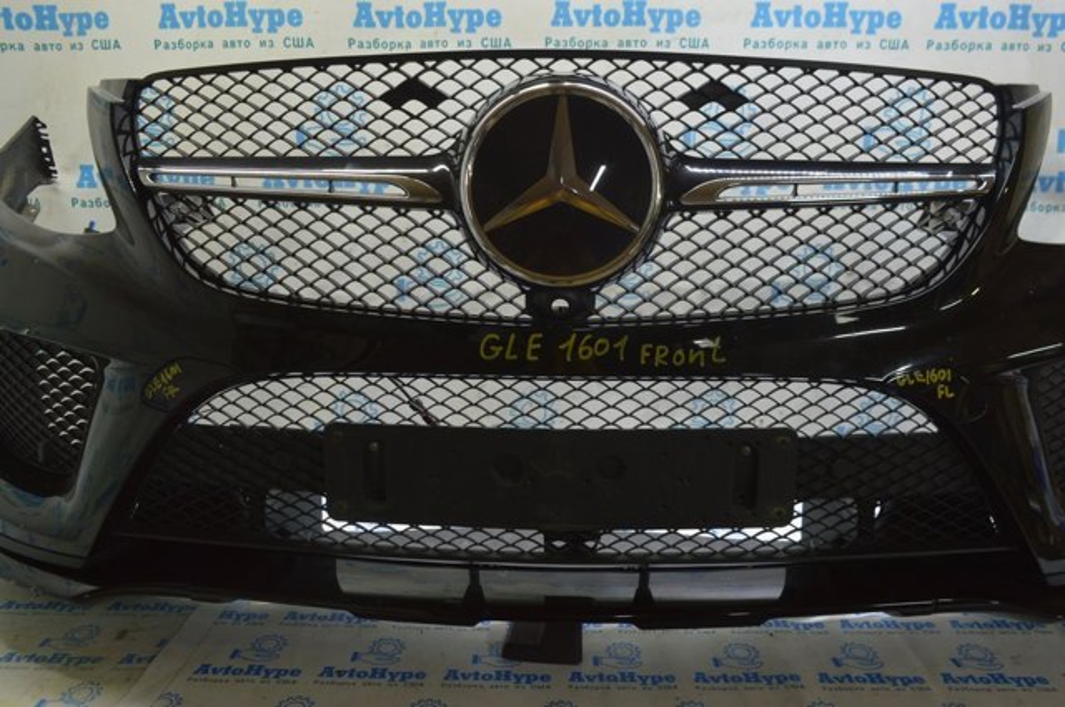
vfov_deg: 47.8
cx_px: 532
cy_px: 354
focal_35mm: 27
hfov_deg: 67.4
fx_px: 798
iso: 400
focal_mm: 18
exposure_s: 1/20
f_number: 5.6
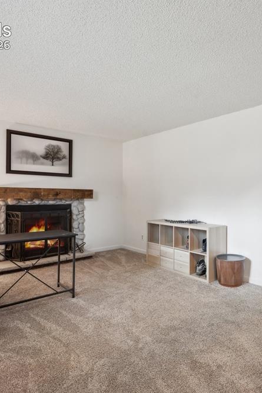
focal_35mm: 23
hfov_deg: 52.6
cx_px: 198
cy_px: 198
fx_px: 251
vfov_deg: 76.1
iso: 100
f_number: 9
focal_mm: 15
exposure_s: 2
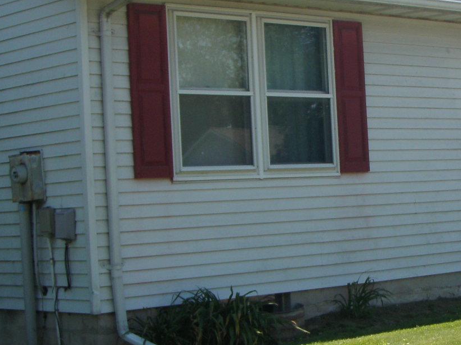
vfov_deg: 15.6
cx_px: 364
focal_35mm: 95
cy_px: 151
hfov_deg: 20.4
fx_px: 1265
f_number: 3.5
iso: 80
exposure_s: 1/500
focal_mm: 6.7
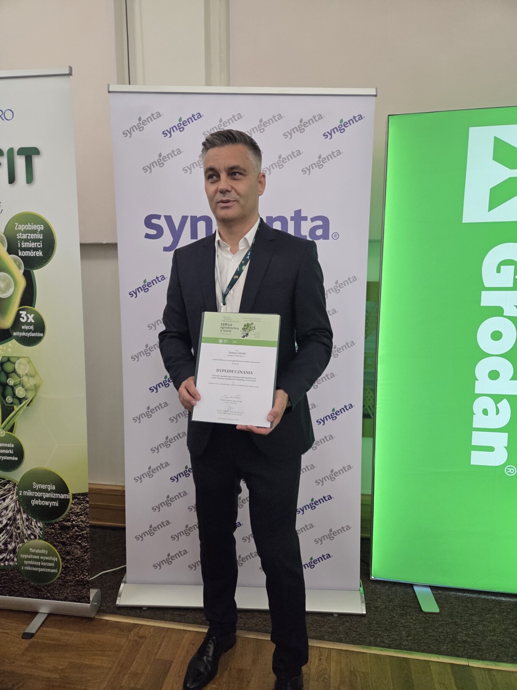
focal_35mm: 23
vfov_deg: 73.9
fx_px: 458
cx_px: 258
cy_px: 345
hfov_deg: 58.9
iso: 320
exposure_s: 1/100
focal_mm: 5.4
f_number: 1.8
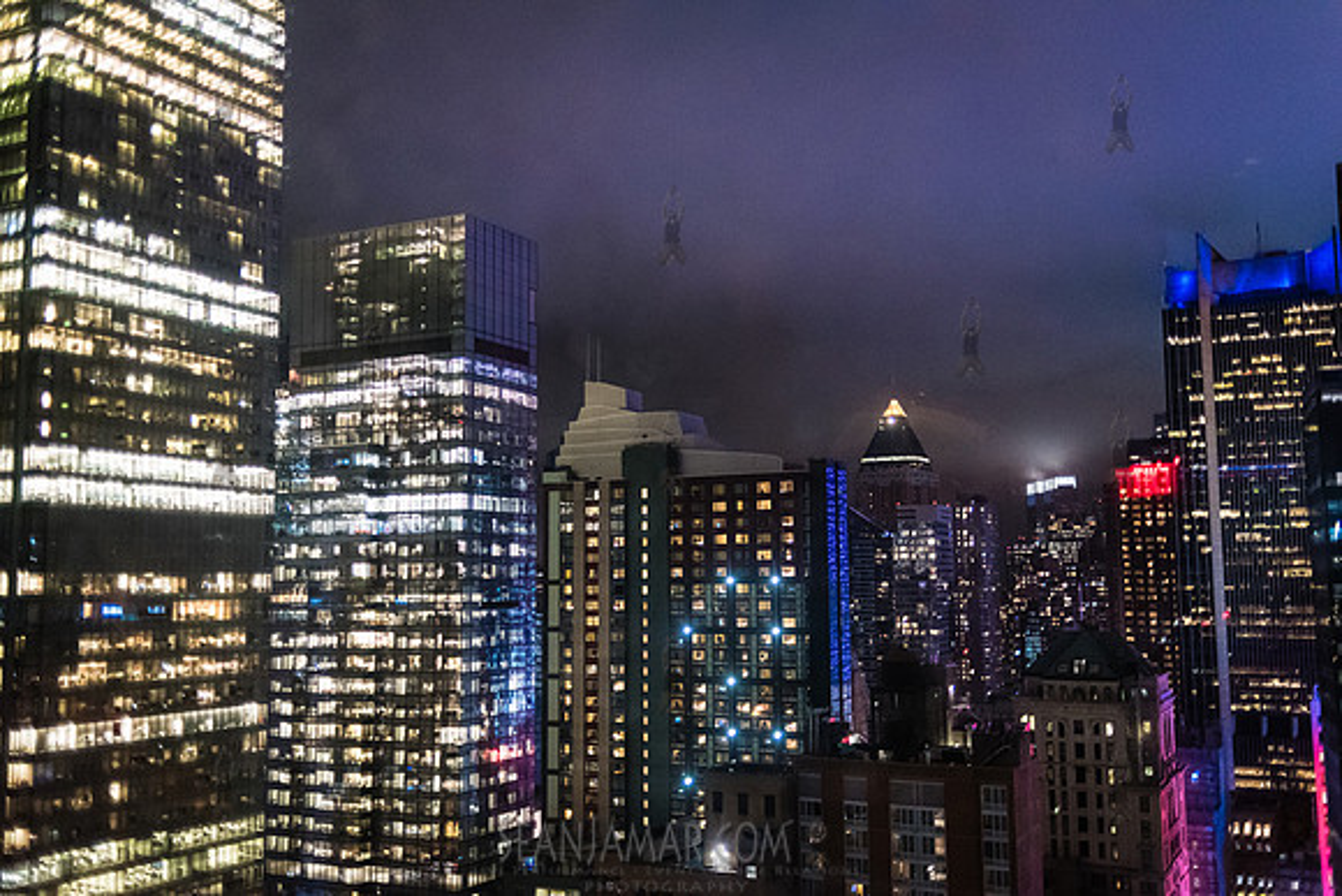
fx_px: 1305
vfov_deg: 37.9
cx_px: 671
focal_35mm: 35
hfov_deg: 54.4
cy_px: 448
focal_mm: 35
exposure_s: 1/160
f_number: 2.2
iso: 8000
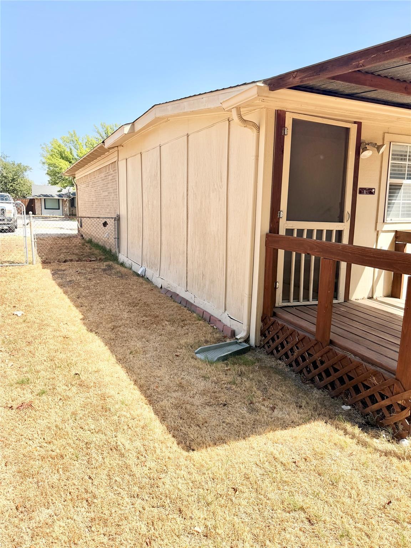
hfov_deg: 56.8
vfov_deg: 71.6
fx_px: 380
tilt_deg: -9.4
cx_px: 206
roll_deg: -2.3
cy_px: 274
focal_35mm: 24
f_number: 1.78
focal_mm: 6.76
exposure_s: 1/3145
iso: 80
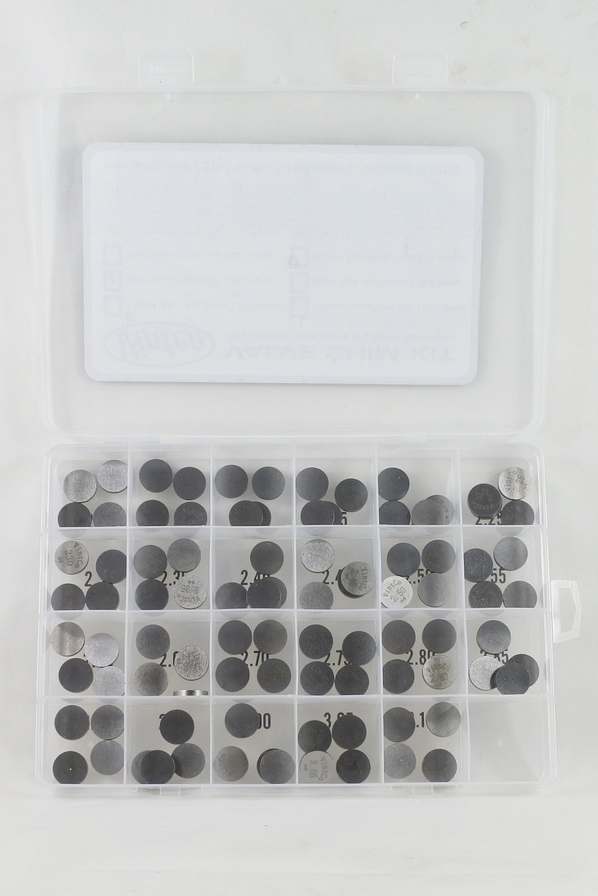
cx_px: 299
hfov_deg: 38.9
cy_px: 448
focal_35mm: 34
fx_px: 847
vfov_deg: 55.8
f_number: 4
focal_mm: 12.8
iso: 400
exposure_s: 1/125
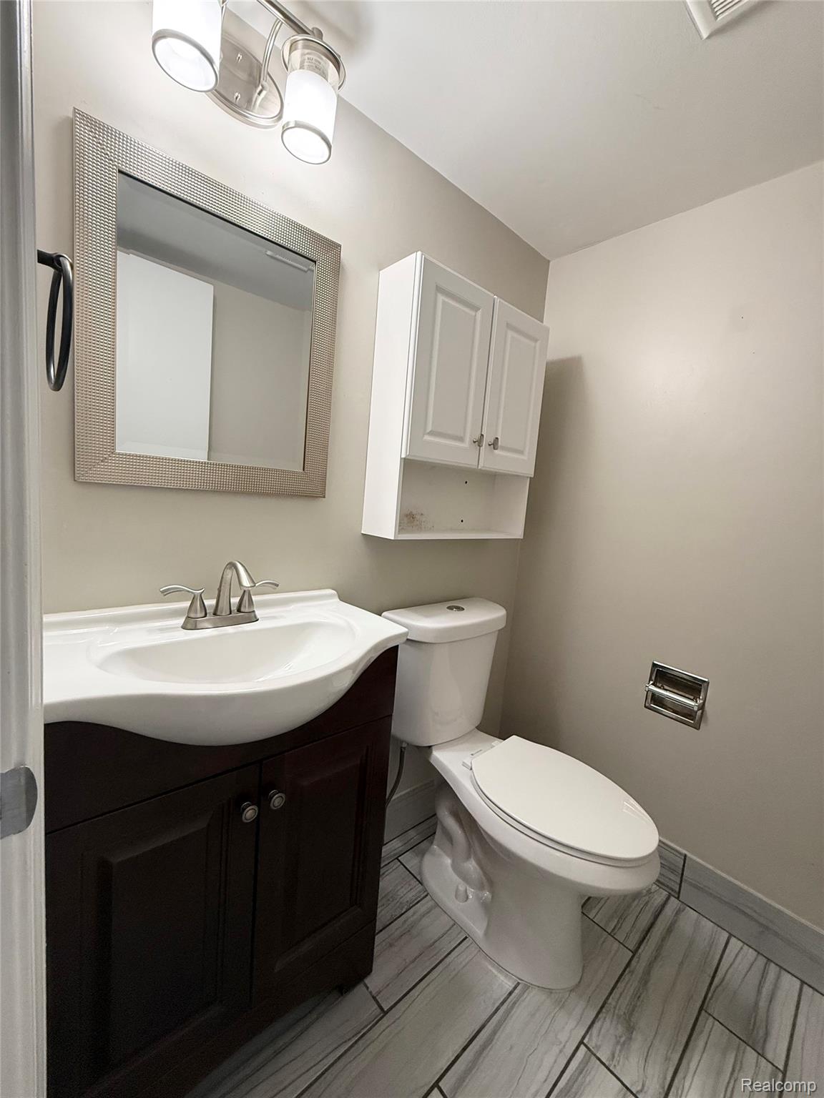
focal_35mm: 14
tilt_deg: -5.8
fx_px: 444
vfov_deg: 102.1
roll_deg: -5.0
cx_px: 412
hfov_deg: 85.7
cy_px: 549
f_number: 2.2
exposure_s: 1/120
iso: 320
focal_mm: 2.22
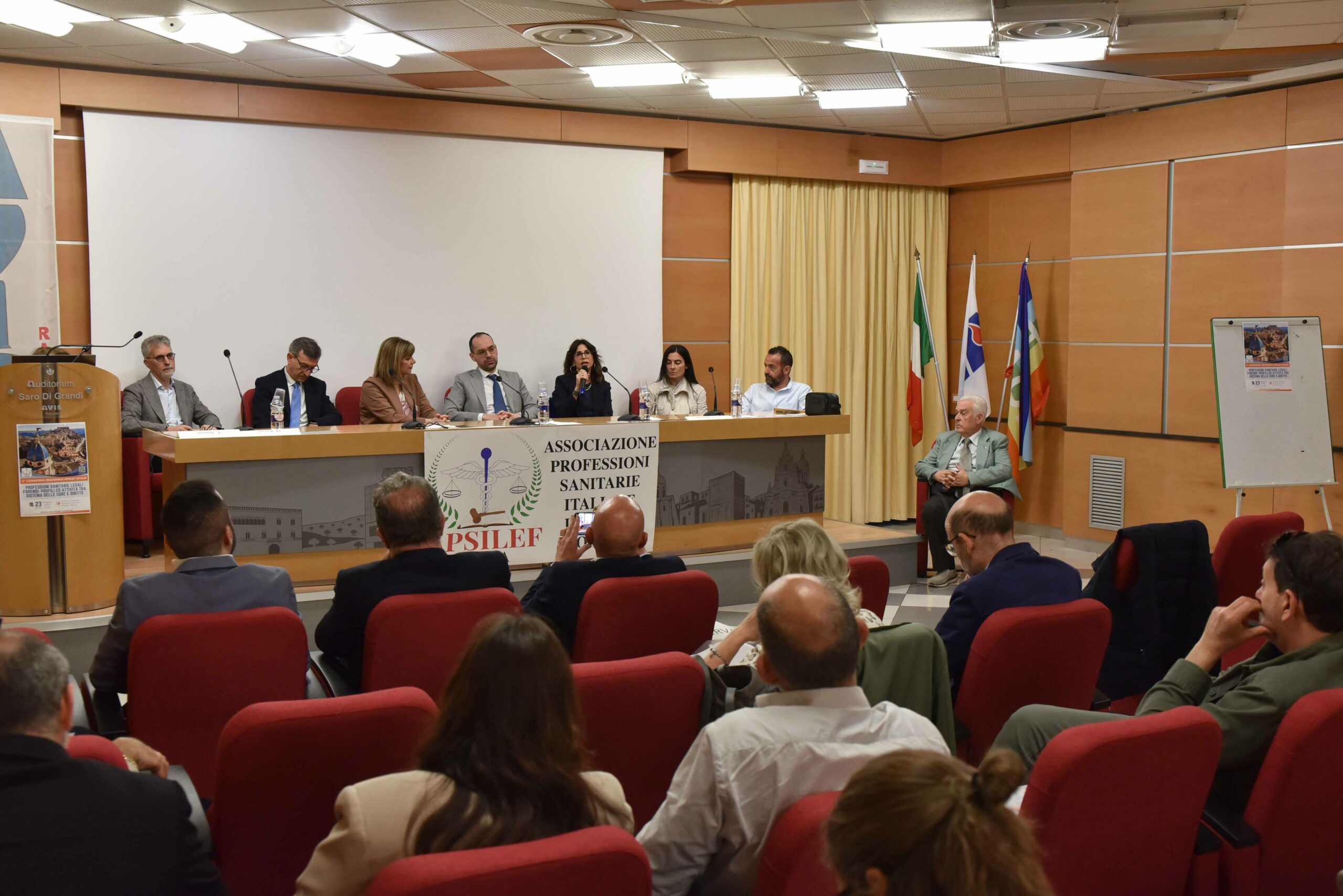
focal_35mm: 38
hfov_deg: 50.7
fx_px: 1418
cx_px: 672
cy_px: 448
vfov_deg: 35.1
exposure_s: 1/125
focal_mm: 38
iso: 1600
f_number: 5.6
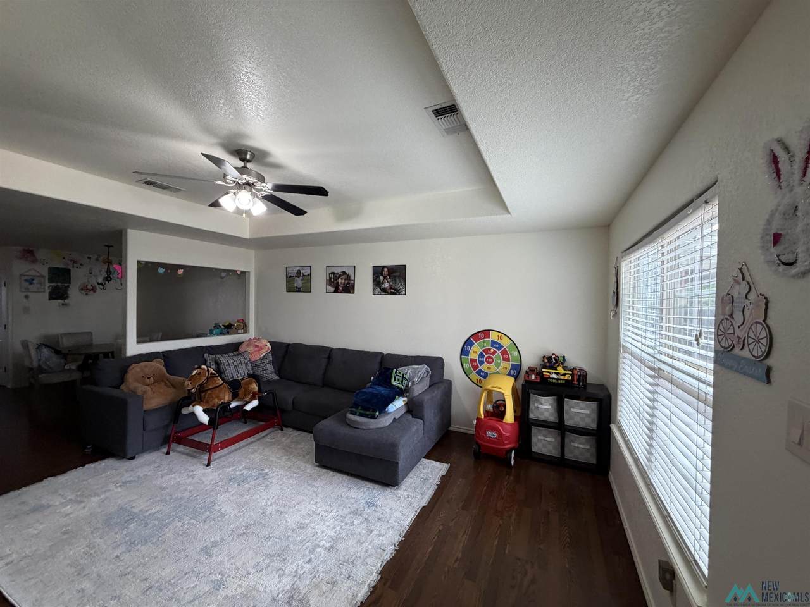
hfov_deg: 102.1
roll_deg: +1.1
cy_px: 304
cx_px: 405
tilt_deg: +2.4
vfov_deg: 85.7
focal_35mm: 14
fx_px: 328
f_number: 2.2
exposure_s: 1/120
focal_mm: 2.22
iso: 250
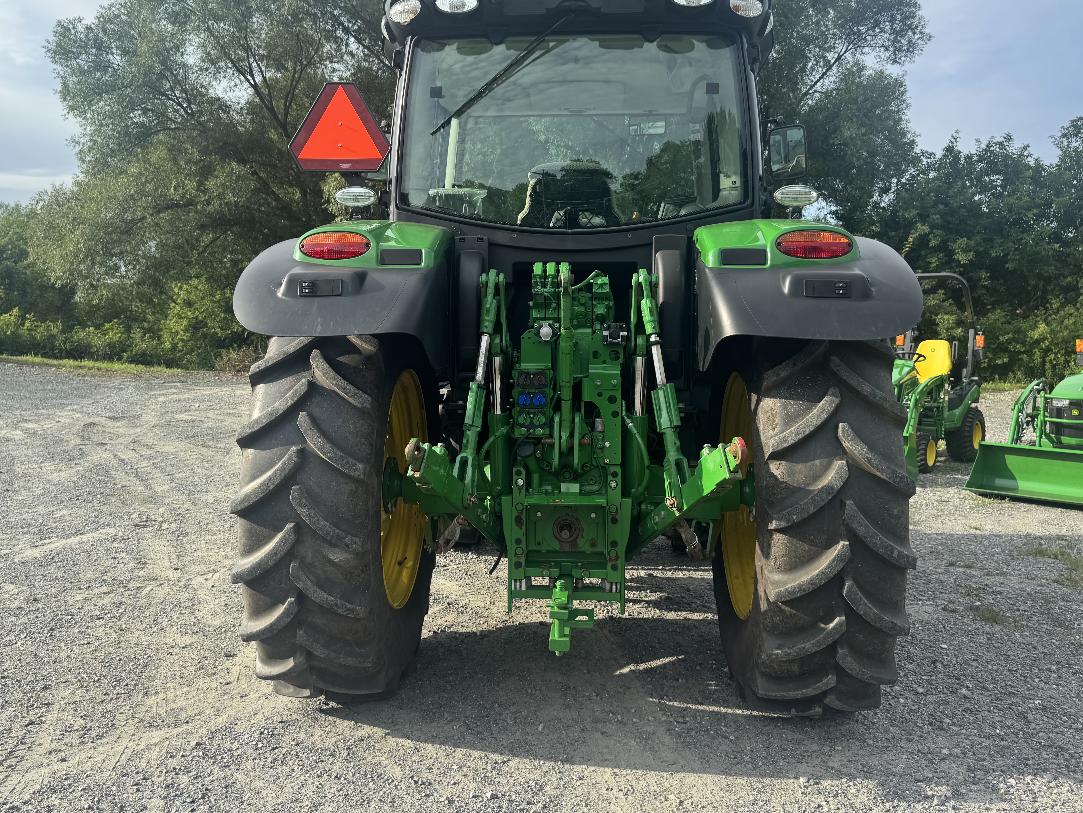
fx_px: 907
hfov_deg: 61.6
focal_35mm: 29
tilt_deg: -0.4
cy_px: 352
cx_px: 520
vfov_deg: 48.1
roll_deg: +0.2
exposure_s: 1/1560
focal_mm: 6.76
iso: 80
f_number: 1.78
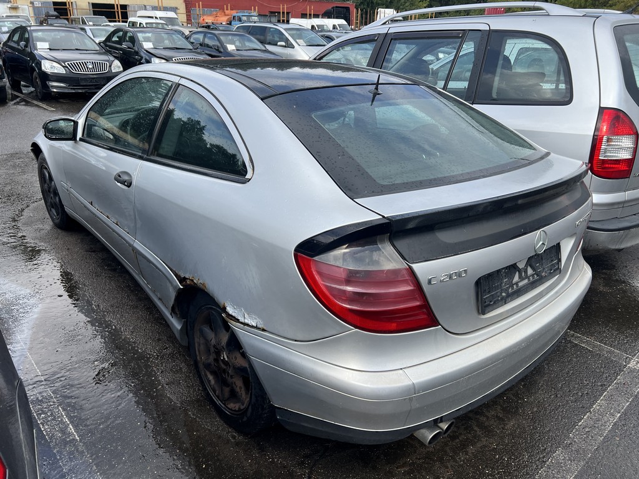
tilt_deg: -20.5
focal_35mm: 26
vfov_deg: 53.1
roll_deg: -0.6
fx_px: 480
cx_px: 320
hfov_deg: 67.3
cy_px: 240
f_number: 1.5
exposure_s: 1/1751
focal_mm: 5.7
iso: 50
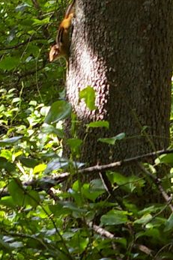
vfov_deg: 15.0
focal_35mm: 137
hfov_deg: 10.0
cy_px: 115
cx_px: 113
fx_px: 987
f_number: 8
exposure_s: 1/60
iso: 400
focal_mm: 55
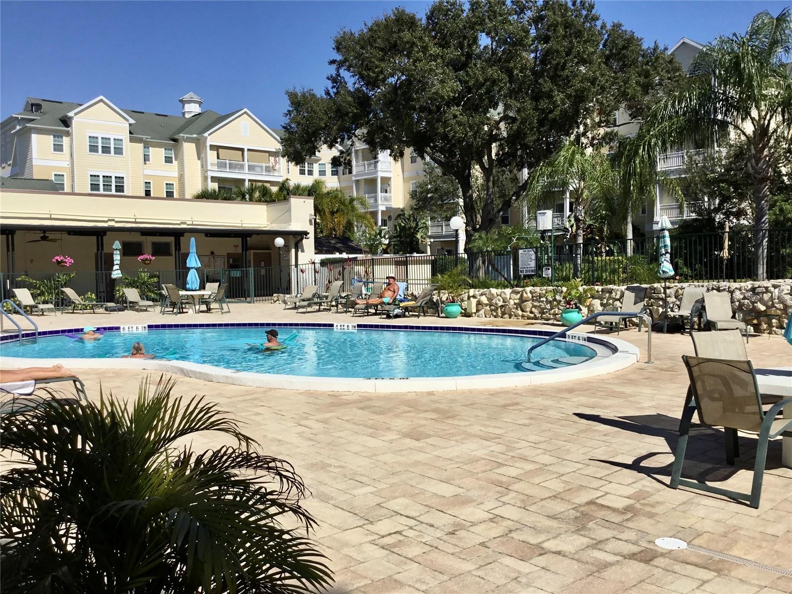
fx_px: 709
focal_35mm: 31
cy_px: 297
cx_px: 396
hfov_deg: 58.4
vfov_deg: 45.4
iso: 25
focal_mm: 3.3
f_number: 2.4
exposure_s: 1/2809
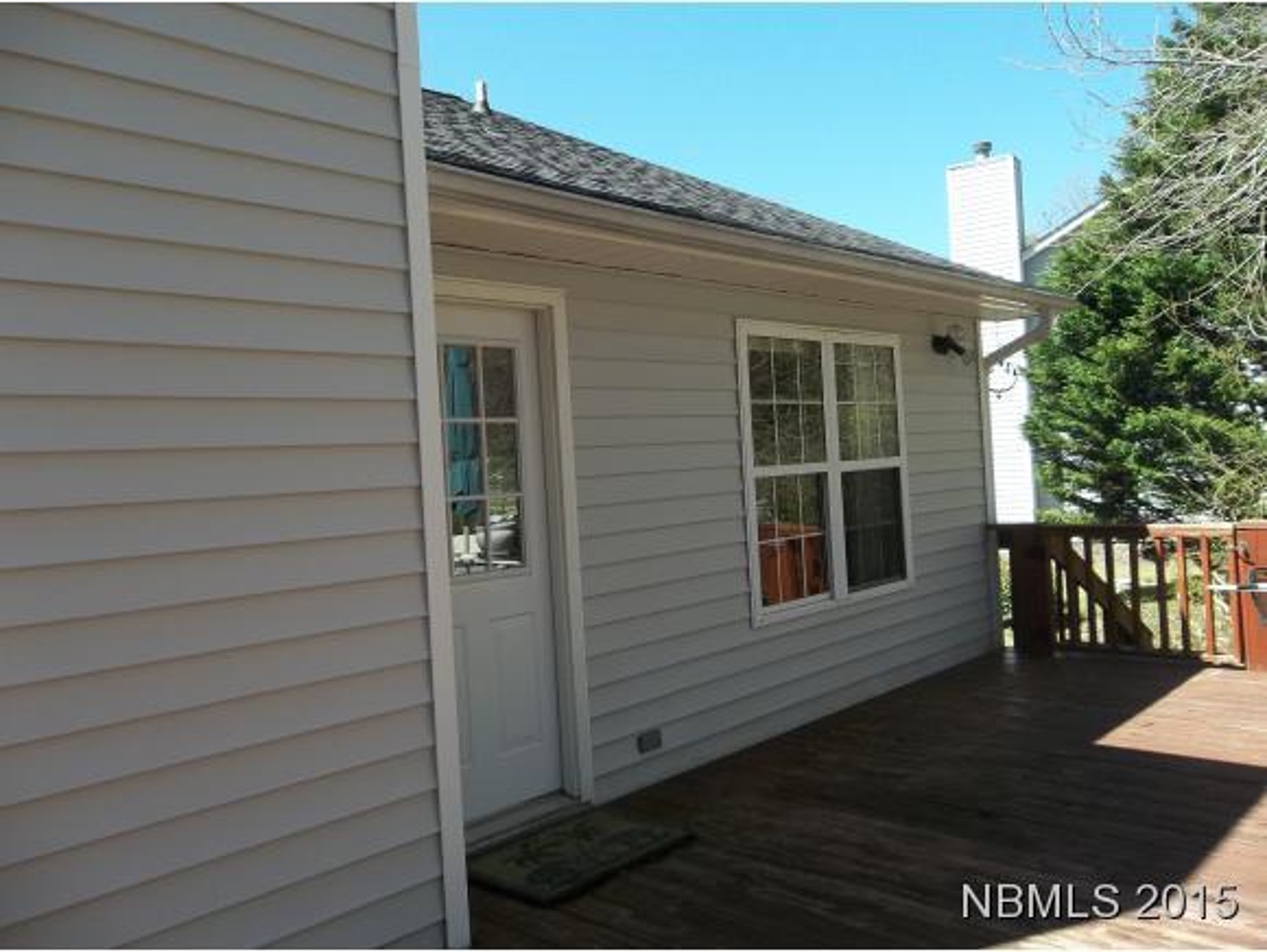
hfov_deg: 65.3
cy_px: 476
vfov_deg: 51.4
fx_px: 989
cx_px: 634
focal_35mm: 27
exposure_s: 1/400
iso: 80
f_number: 3.5
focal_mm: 4.9
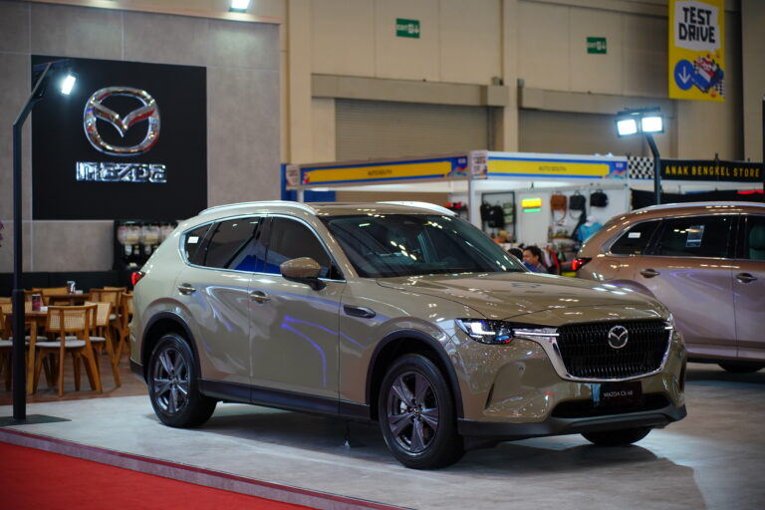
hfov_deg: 27.0
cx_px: 382
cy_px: 255
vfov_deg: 18.2
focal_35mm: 75
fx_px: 1594
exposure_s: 1/200
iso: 640
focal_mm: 75
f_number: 2.8
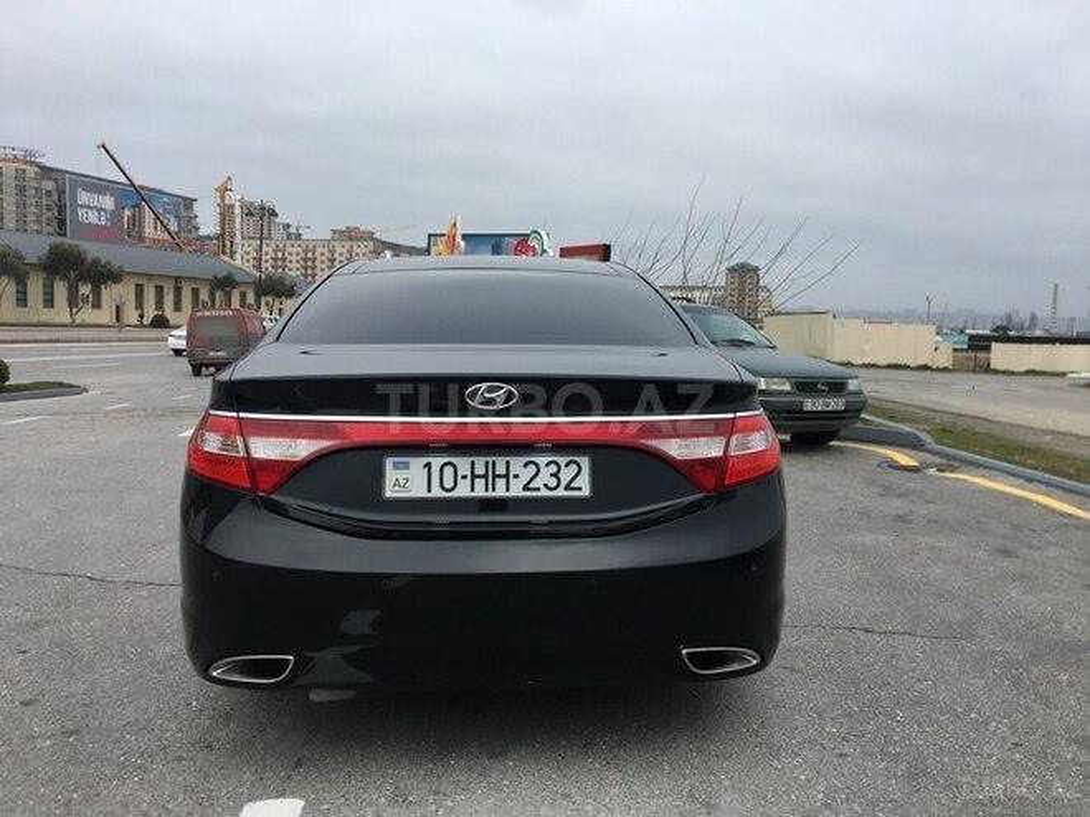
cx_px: 545
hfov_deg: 61.7
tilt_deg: -3.3
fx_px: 913
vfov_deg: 48.2
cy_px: 408
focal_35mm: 29
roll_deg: -3.0
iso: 25
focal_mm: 4.15
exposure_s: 1/587
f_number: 2.2
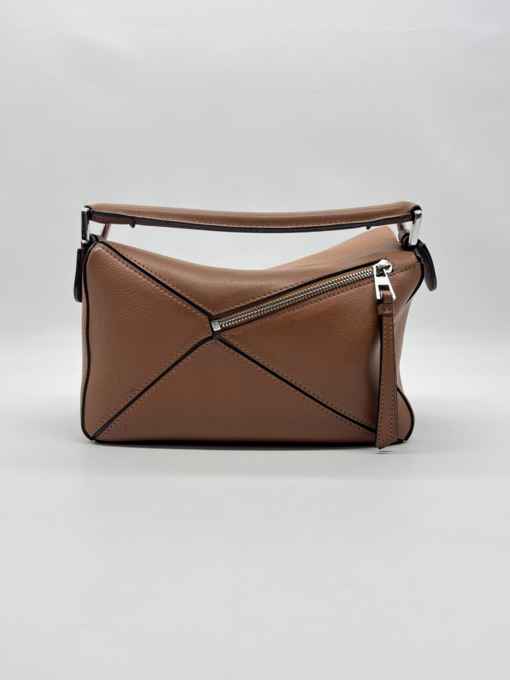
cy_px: 340
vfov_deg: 67.3
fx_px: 511
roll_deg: -0.5
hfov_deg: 53.1
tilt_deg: -5.8
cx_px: 255
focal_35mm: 26
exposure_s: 1/130
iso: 32
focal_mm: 5.7
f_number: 1.5
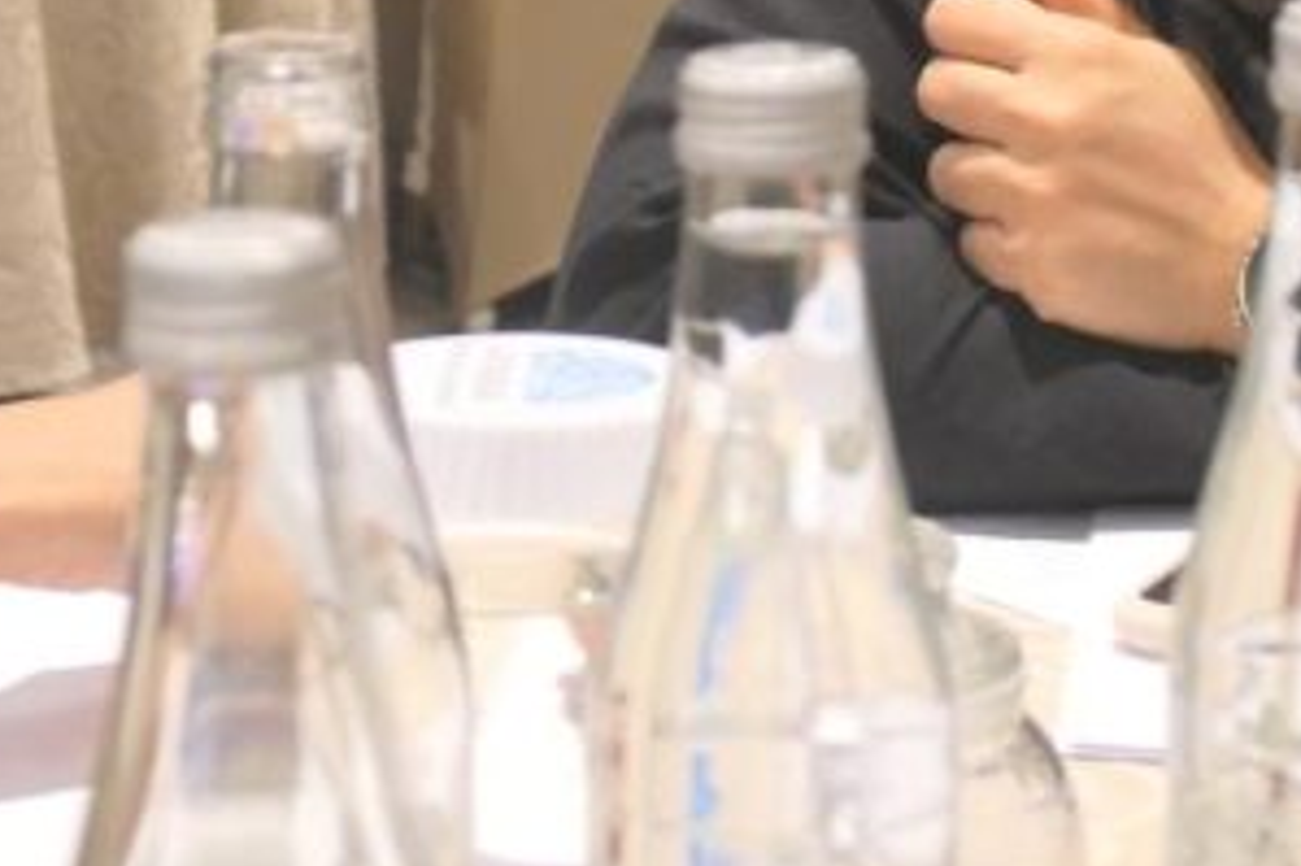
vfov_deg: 10.0
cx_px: 348
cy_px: 211
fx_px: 4948
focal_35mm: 137
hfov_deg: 14.9
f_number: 2.8
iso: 1600
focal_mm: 14.6
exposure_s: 1/60
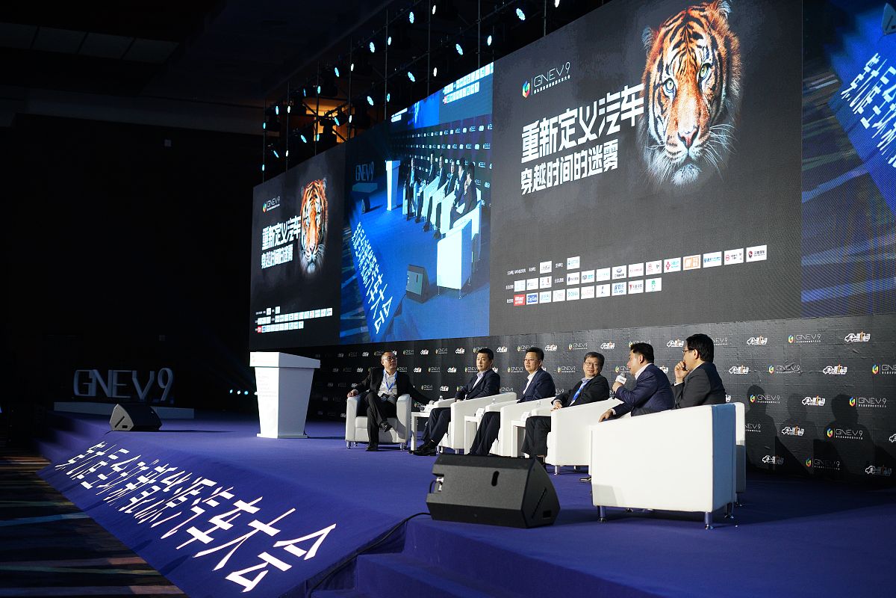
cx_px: 448
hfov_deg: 39.6
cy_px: 299
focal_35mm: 50
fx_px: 1244
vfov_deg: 27.0
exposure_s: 1/200
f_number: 2.5
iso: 1000
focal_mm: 50
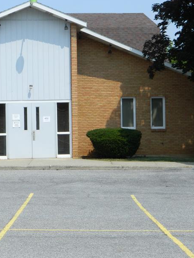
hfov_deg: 15.3
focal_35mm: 96
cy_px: 107
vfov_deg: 20.4
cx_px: 35
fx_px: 717
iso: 110
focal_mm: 10.2
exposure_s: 1/1000
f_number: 3.8
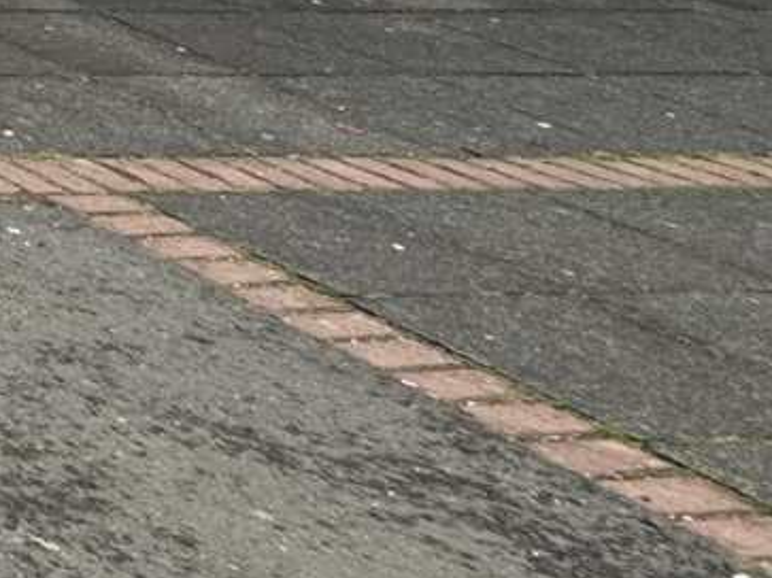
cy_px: -484
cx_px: -1265
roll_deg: -0.2
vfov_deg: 16.4
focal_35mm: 74
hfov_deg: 13.5
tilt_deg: -0.2
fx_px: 1650
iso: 40
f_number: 2.2
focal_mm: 2.22
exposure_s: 1/193
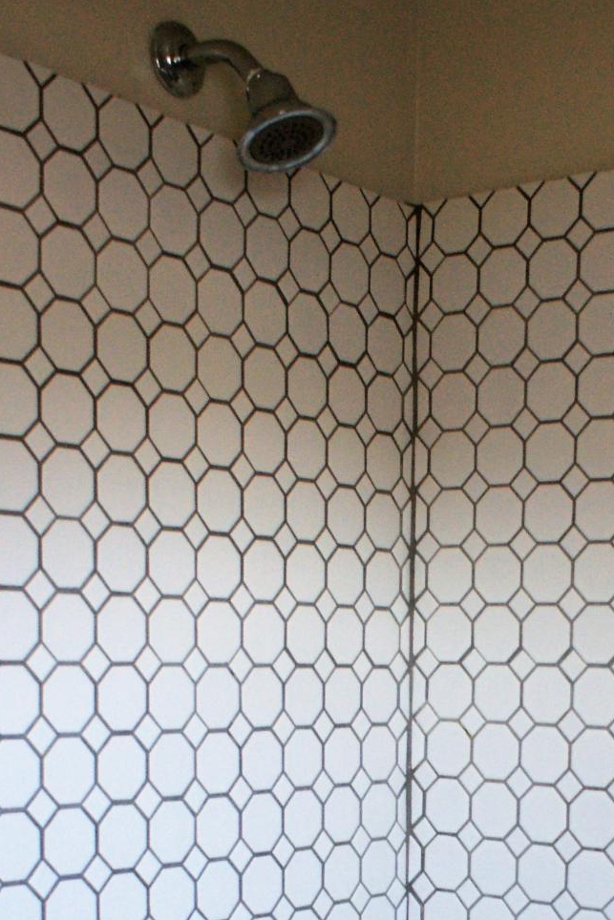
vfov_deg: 33.0
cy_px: 898
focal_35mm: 56
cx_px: 458
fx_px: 1432
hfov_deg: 24.0
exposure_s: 1/20
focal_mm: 18
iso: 800
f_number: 3.5
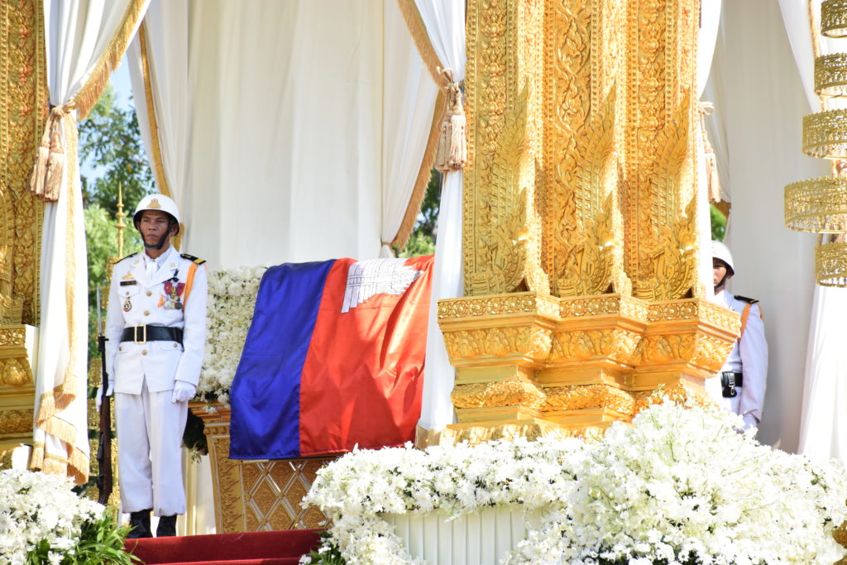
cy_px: 282
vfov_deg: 6.5
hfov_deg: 9.8
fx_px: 4941
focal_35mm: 210
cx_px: 424
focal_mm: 140
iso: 800
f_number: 6.3
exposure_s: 1/1250
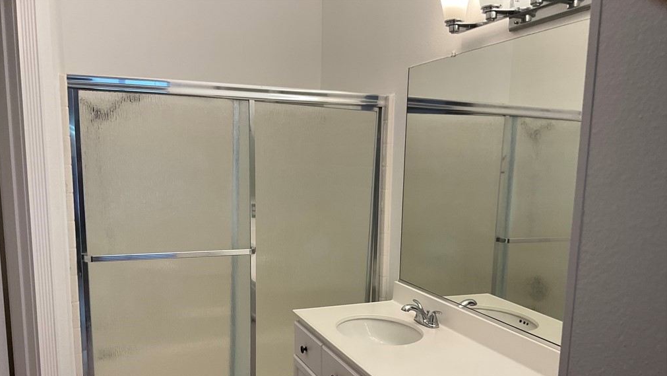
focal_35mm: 32
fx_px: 566
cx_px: 331
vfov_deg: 36.3
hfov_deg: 61.0
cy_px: 252
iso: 50
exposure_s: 1/60
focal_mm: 3
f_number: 1.8
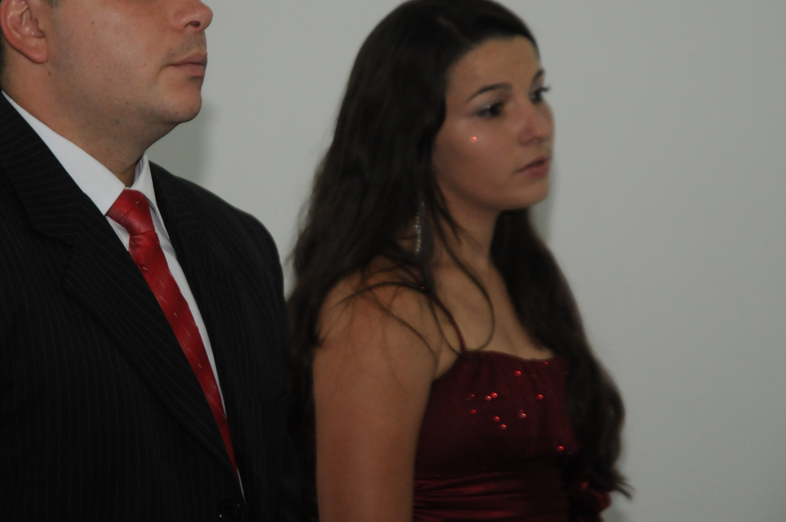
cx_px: 280
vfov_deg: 9.4
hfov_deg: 14.1
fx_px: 3184
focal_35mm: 146
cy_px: 202
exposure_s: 1/125
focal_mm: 70
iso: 1000
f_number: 4.5
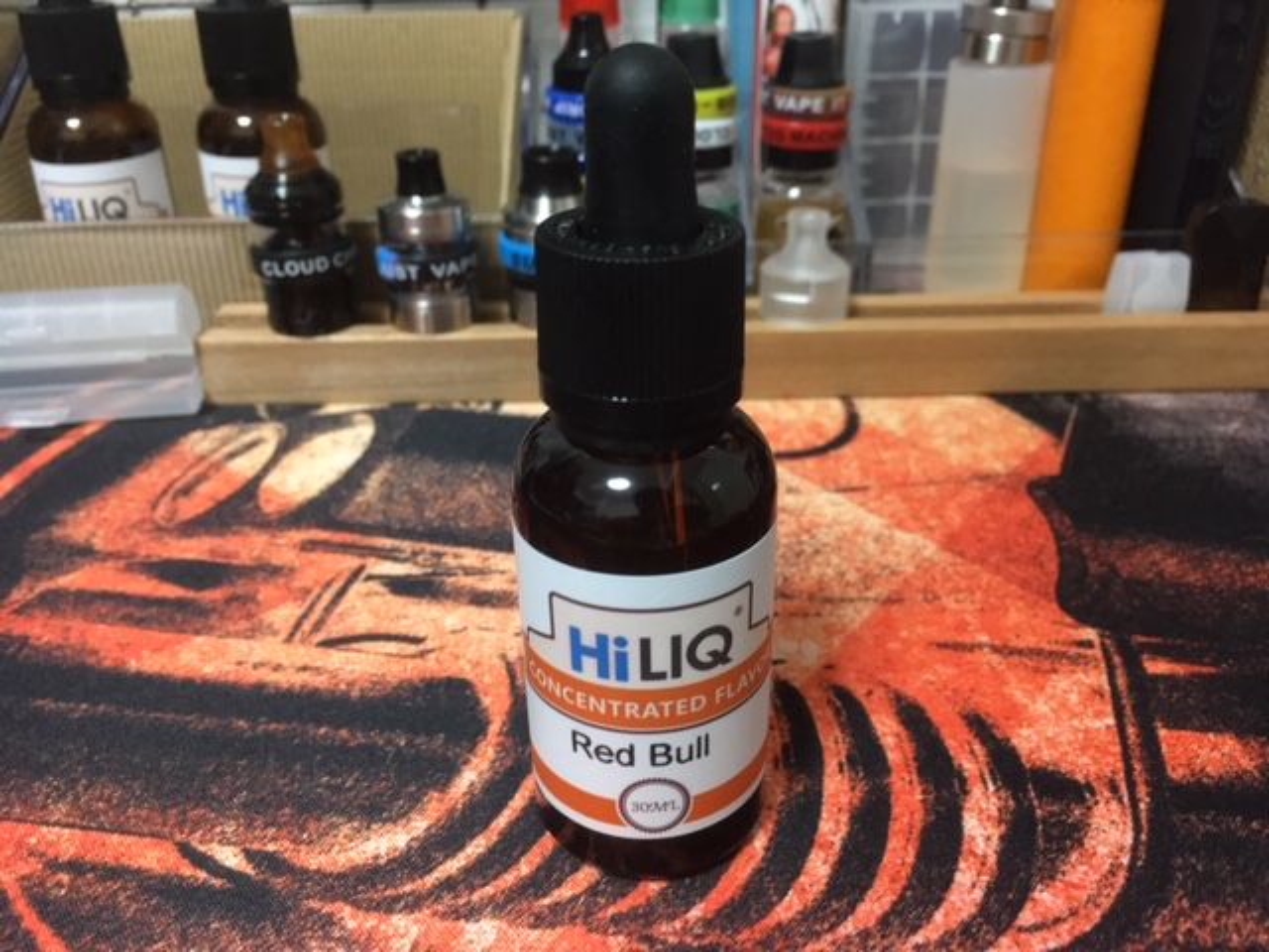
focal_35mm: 29
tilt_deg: -29.7
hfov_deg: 61.7
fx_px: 1063
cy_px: 476
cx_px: 634
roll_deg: -0.3
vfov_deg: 48.2
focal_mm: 4.15
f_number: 2.2
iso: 200
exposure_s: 1/20
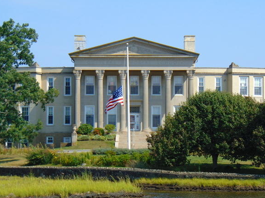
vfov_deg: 10.1
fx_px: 1125
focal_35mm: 147
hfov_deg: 13.4
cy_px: 97
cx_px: 140
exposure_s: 1/640
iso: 80
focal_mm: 23.9
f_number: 4
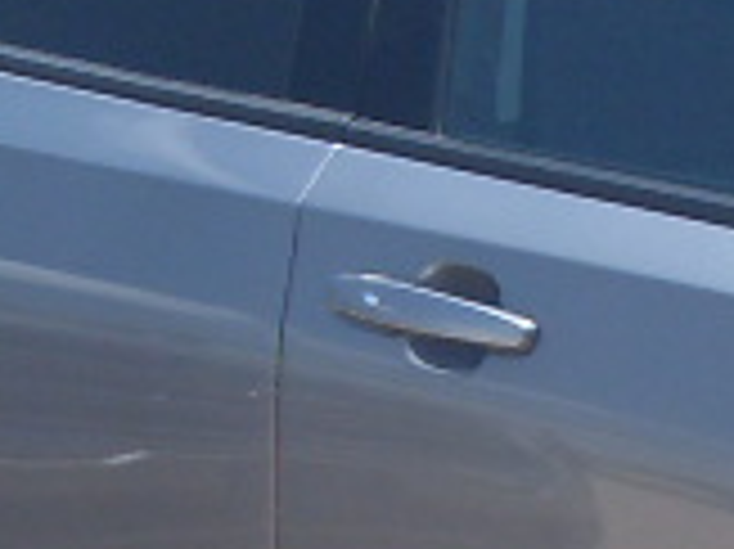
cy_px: 688
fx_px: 4916
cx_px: 1545
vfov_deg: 6.4
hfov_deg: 8.1
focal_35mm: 232
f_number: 7
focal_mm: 6.3
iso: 80
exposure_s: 1/180
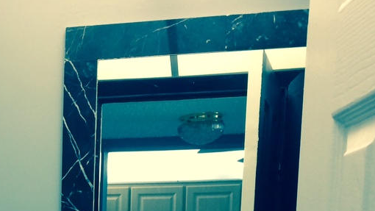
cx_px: -23
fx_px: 815
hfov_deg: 24.4
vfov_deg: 13.6
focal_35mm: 82
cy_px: 345
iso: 40
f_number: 2.2
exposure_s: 1/30
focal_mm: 4.12
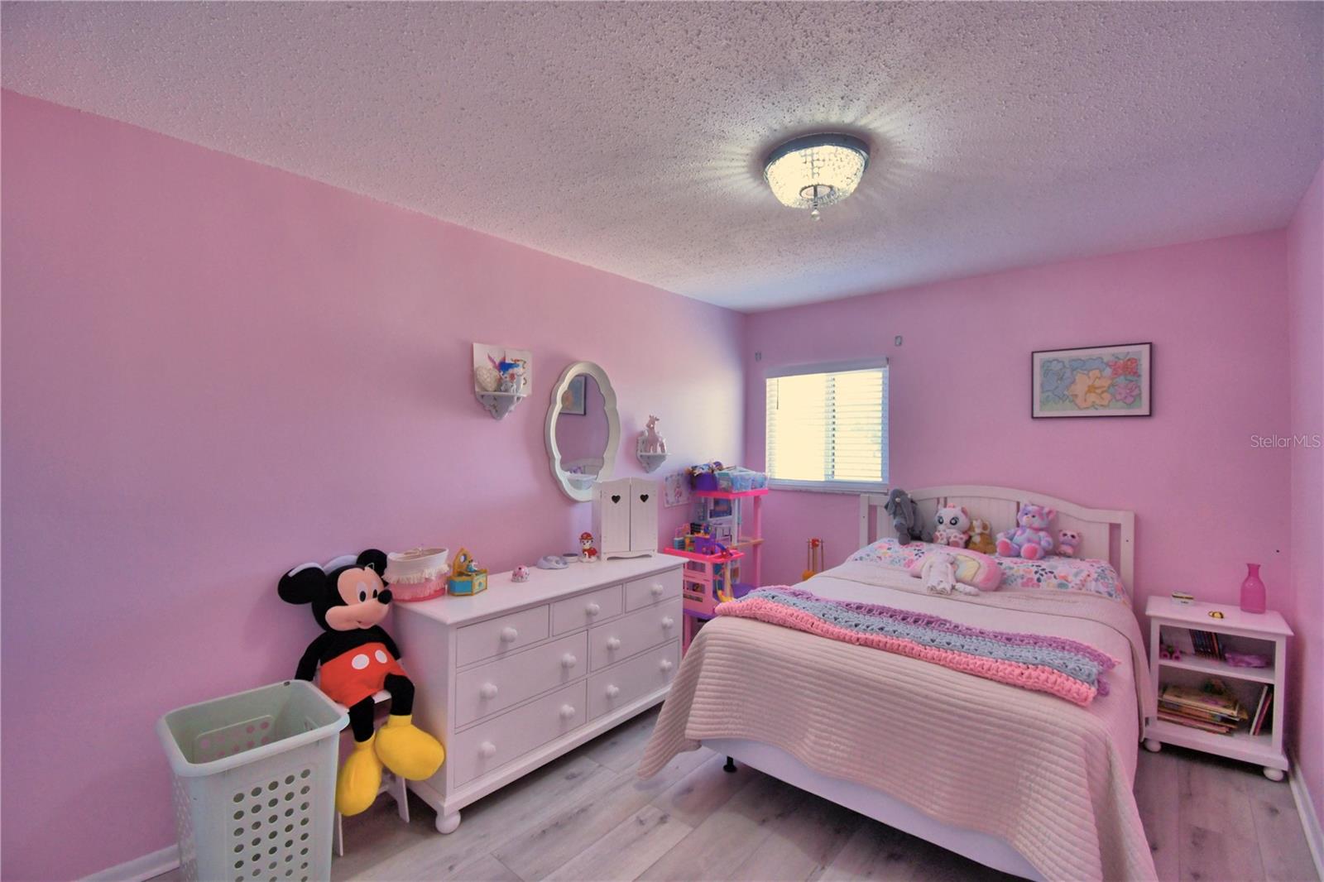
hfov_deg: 100.4
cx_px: 662
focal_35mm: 15
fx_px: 552
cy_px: 441
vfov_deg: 77.3
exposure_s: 1/60
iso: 400
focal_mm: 10
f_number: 4.5
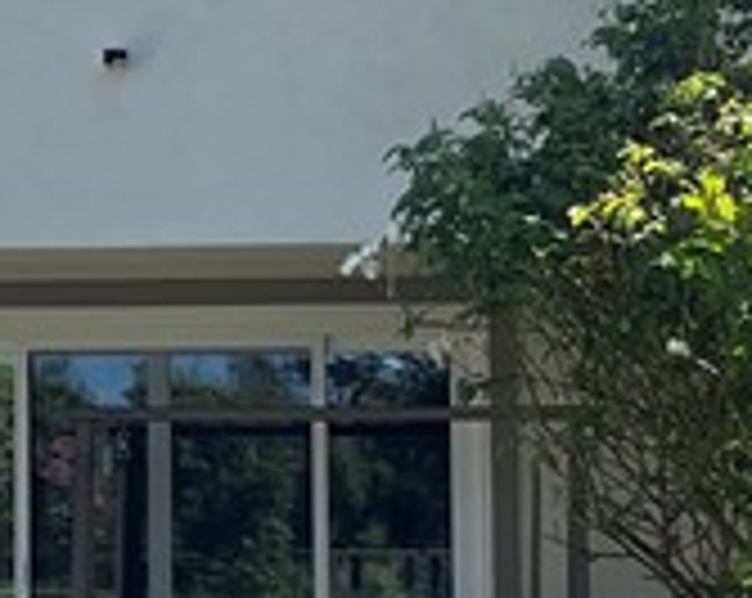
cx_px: -18
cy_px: 252
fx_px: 3333
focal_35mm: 150
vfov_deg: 10.3
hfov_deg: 12.7
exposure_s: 1/1130
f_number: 1.6
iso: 32
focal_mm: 5.1
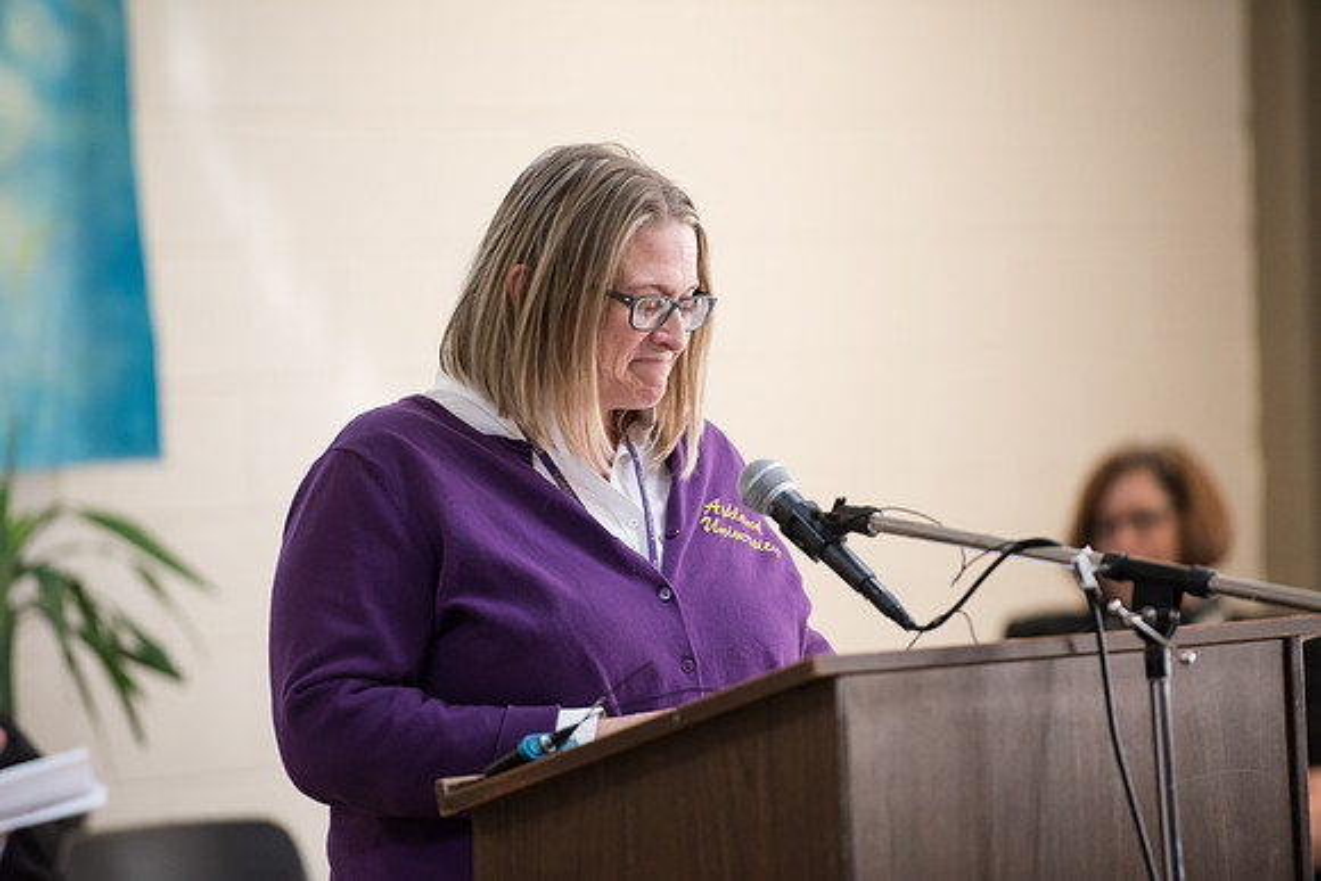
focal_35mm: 200
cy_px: 440
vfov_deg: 6.9
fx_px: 7340
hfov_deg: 10.3
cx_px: 660
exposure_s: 1/200
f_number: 3.2
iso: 3200
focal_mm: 200
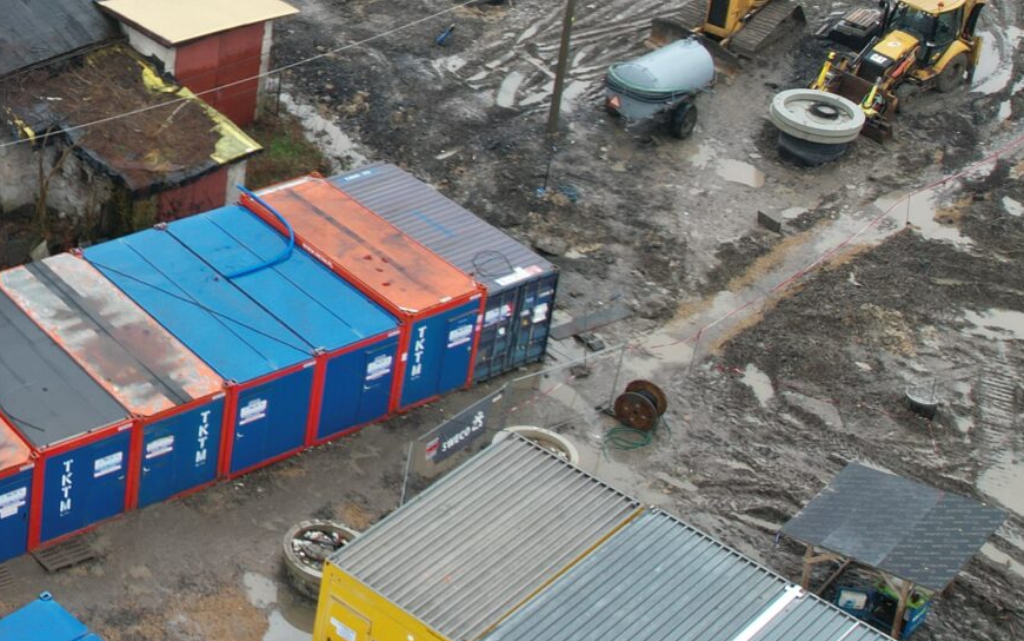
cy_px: 24
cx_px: -139
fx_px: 1842
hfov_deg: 28.0
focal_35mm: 66
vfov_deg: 19.2
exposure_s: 1/40
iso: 120
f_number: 2.8
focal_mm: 8.38
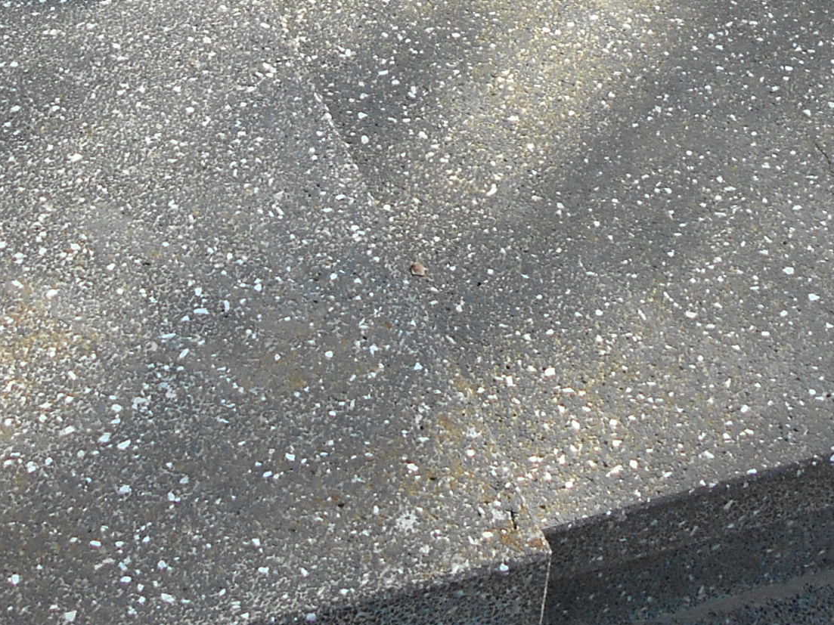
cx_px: 435
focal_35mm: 86
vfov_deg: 15.8
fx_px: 2072
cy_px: -308
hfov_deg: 22.8
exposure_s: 1/250
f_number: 3.2
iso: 80
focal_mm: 4.6
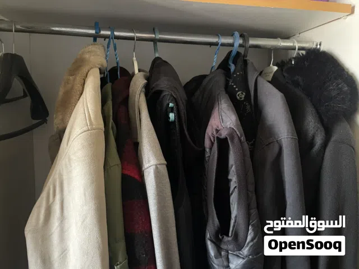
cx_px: 180
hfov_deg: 67.3
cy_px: 134
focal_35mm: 26
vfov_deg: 53.1
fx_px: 270
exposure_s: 1/30
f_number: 1.6
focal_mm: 4.2
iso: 1000
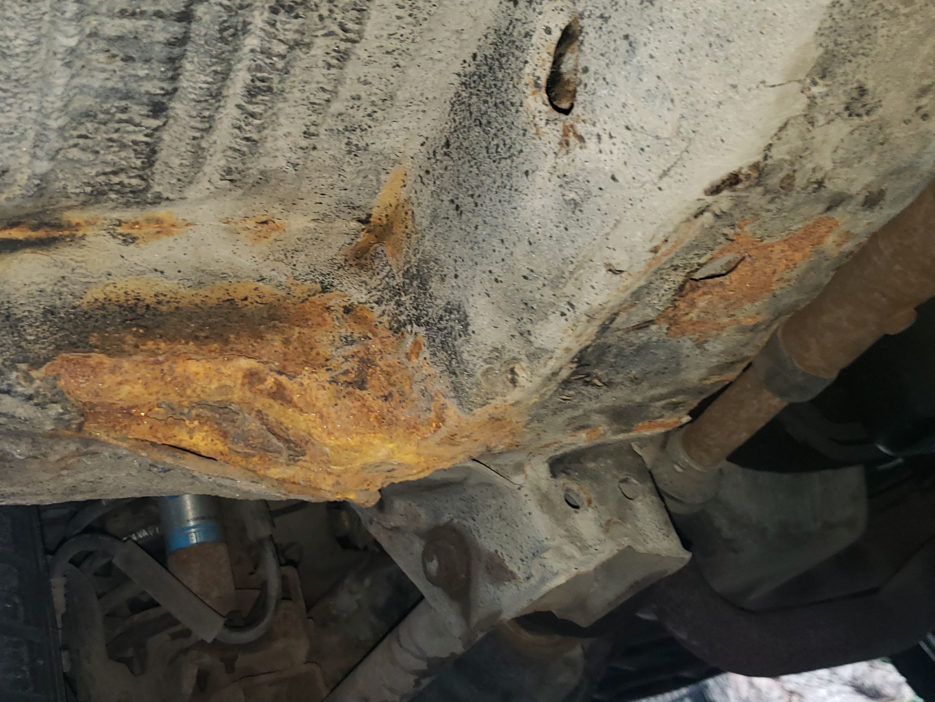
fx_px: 918
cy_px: 335
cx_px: 344
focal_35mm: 34
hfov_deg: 53.3
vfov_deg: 41.8
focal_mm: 4.3
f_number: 1.5
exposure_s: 1/19
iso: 125
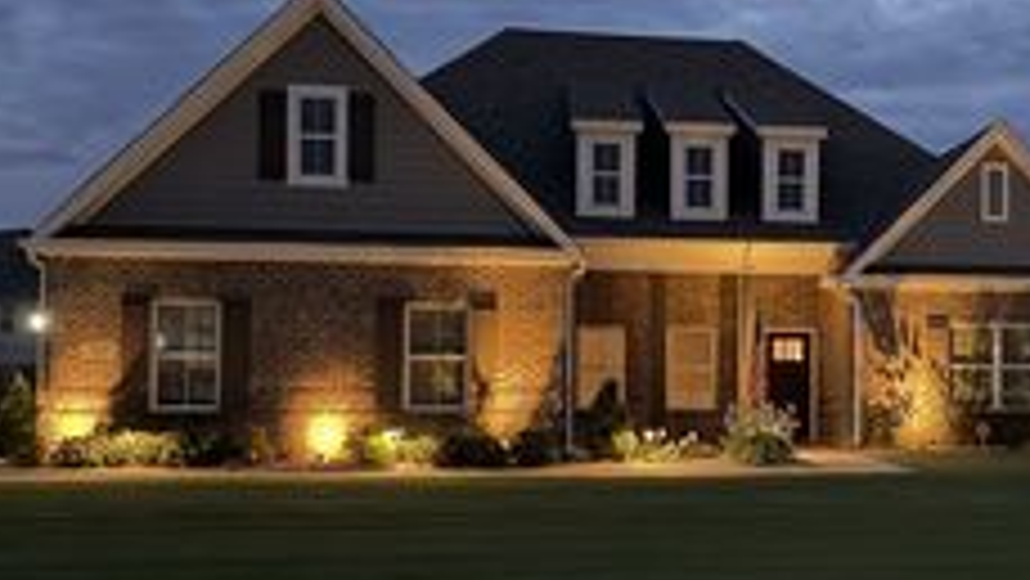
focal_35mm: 57
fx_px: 1557
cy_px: 335
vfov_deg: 21.1
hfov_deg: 35.6
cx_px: 801
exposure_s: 1/20
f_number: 1.78
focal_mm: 6.76
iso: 1600
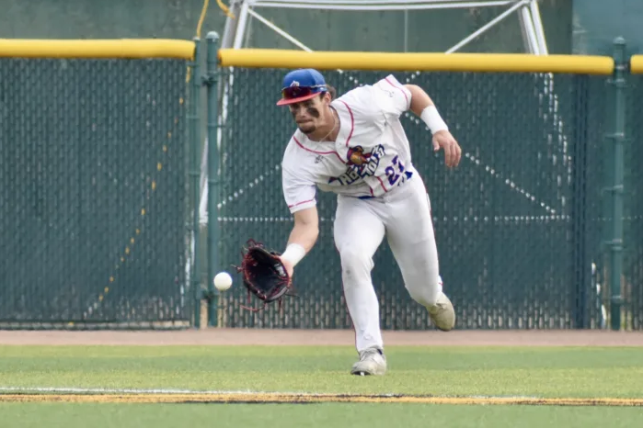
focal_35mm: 483
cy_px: 202
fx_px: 8626
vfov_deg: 2.8
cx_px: 317
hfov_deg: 4.3
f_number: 6.3
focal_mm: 300
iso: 800
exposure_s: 1/800
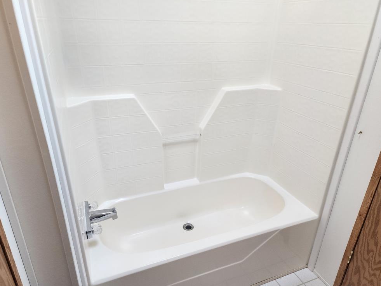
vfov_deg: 56.8
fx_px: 264
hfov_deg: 71.6
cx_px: 186
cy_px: 146
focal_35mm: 24
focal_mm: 6.4
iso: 200
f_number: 1.8
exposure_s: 1/180
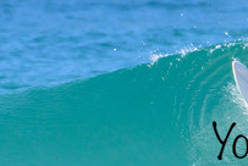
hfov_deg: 0.7
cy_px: 130
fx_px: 19689
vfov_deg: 0.5
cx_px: 338
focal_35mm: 2854
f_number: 11
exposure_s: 1/2000
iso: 1600
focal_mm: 1000
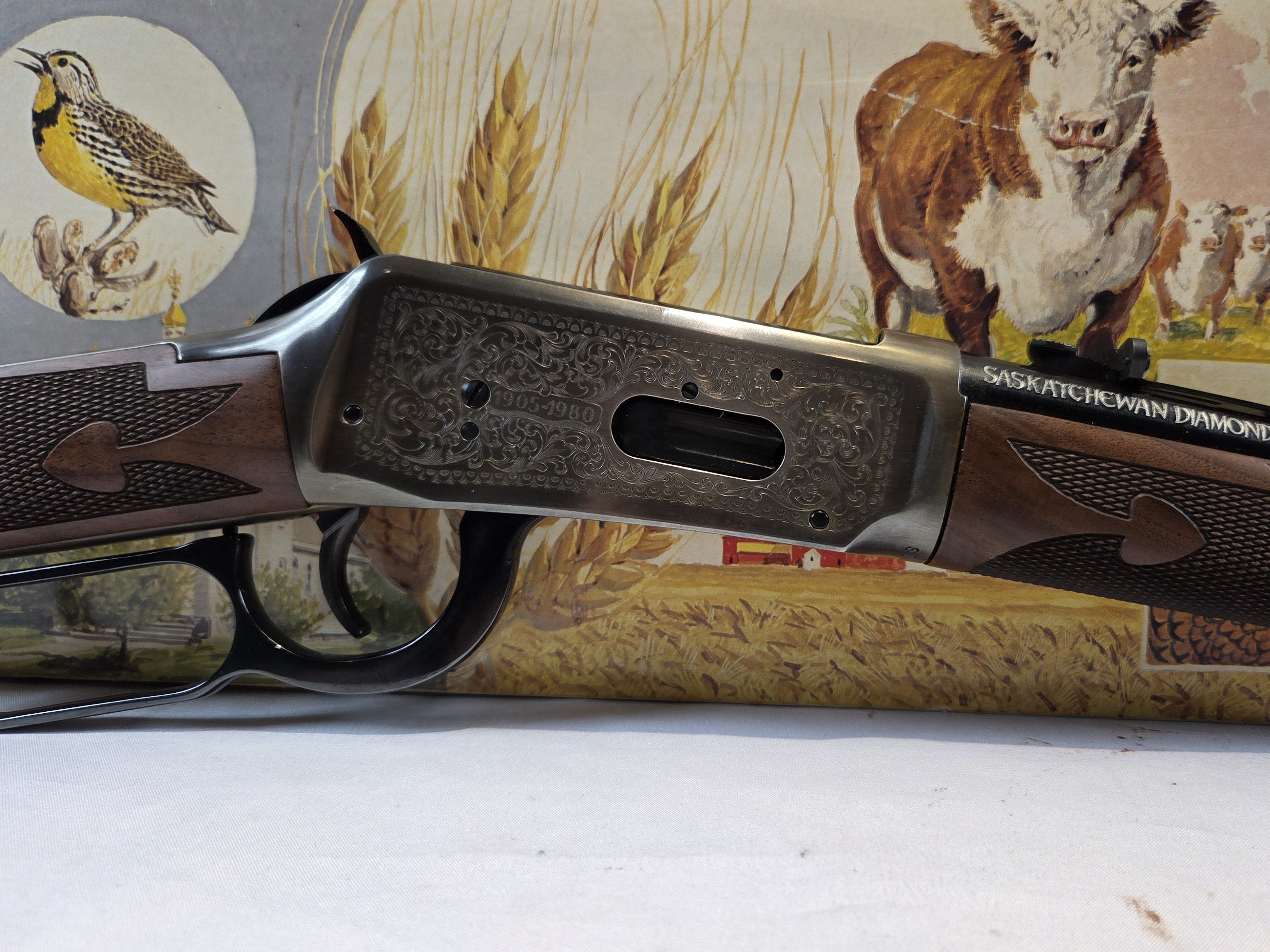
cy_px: 479
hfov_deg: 63.3
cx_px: 698
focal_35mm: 28
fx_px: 1027
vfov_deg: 49.7
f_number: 1.8
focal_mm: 5.4
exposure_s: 1/175
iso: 25
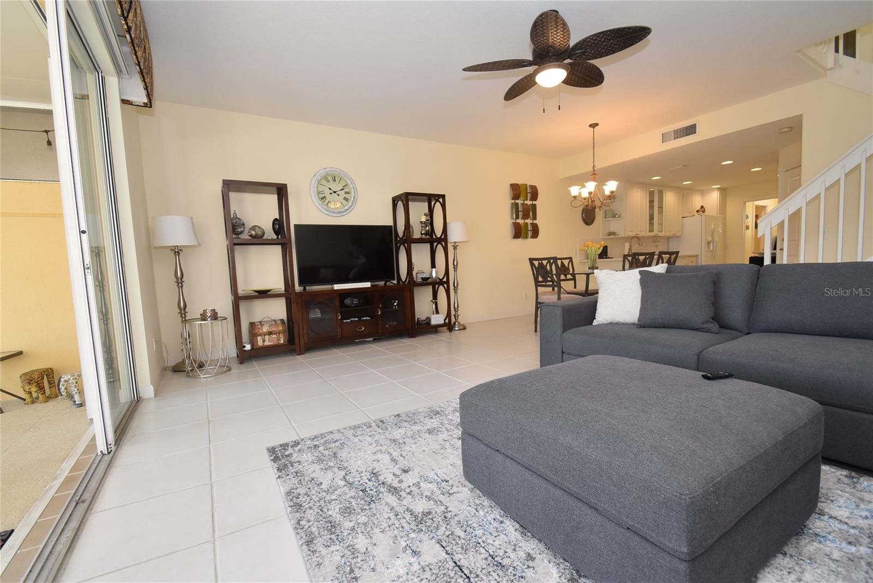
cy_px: 292
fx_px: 364
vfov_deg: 77.4
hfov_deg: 100.4
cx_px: 436
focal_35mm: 15
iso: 800
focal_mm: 10
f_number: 5.6
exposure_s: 1/125
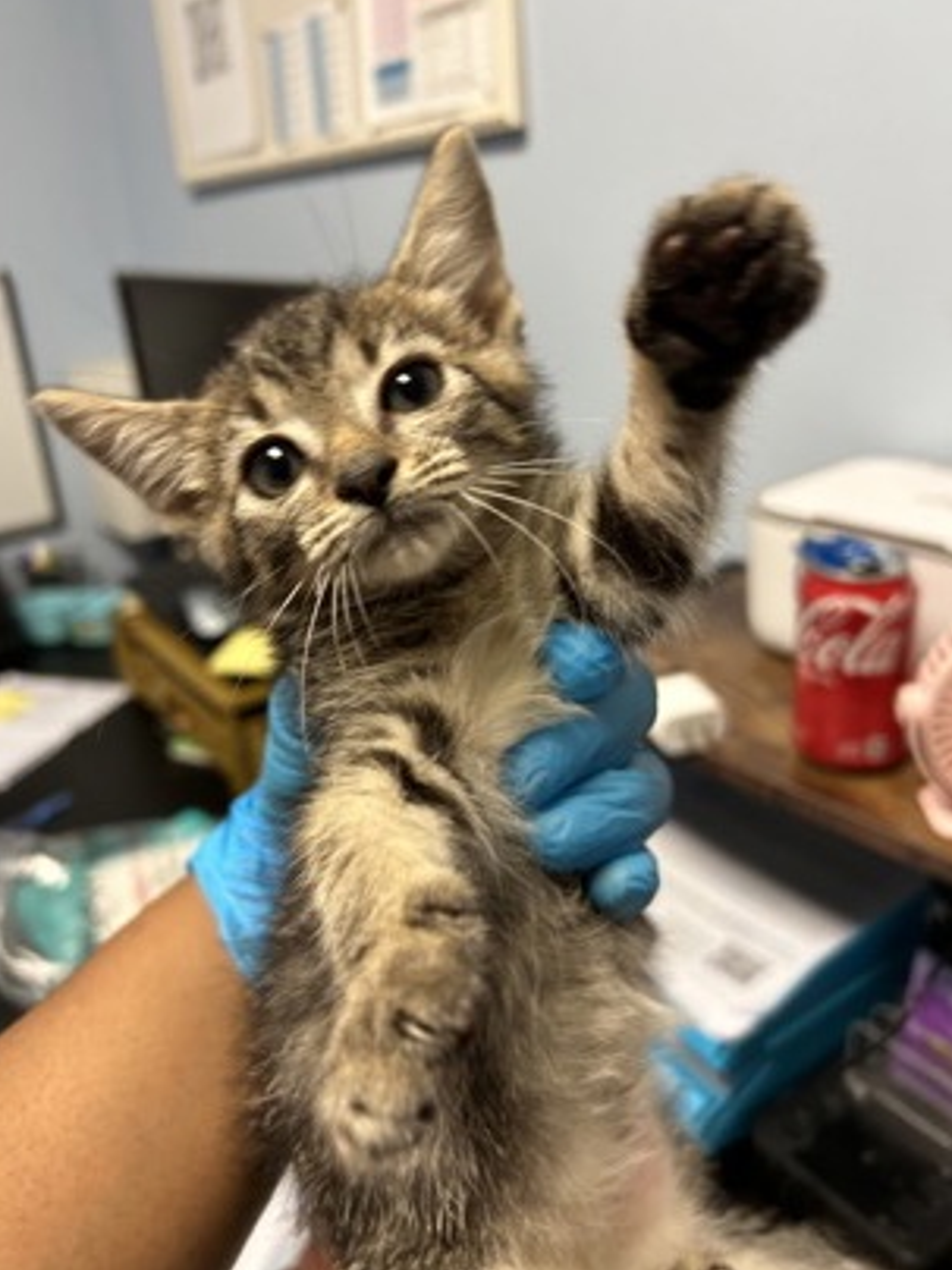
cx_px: 467
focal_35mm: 27
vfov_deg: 65.3
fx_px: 990
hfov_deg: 51.4
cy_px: 629
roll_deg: +2.8
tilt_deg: -23.1
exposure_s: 1/65
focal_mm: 5.7
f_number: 1.5
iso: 125
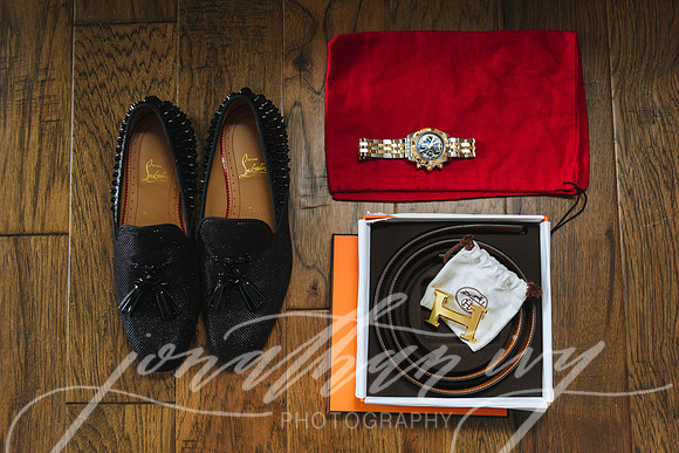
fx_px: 755
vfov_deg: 33.4
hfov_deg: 48.4
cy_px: 226
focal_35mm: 40
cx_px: 340
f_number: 2.8
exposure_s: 1/100
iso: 640
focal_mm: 40
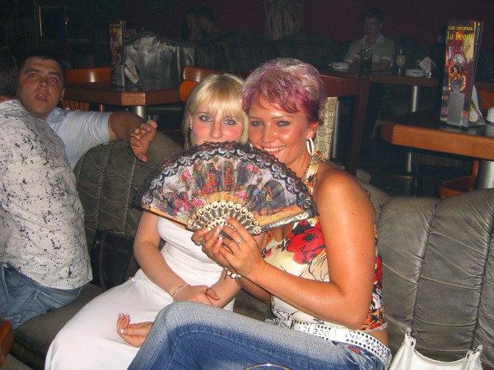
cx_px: 247
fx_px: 542
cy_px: 185
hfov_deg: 49.0
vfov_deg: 37.7
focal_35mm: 38
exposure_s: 1/60
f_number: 2.8
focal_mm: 7.9
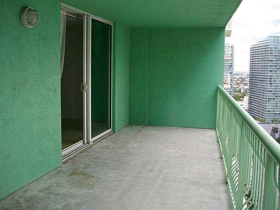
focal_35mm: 37
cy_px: 105
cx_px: 140
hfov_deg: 50.1
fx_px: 299
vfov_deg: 38.7
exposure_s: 1/200
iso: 100
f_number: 2.8
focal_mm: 6.2
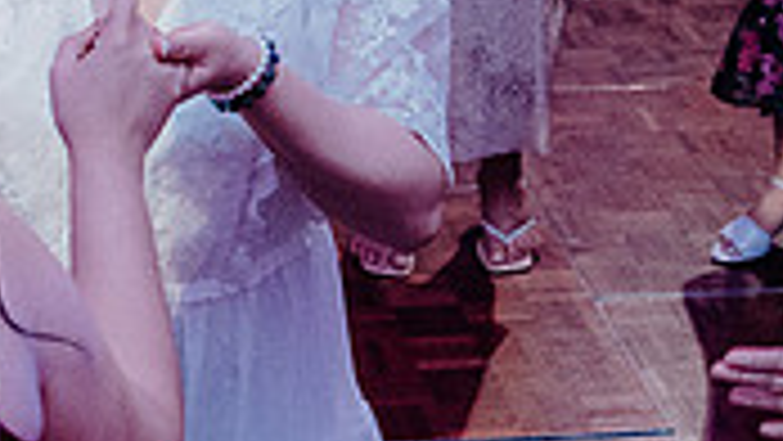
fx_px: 2617
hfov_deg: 16.7
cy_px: -20
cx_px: 45
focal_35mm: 126
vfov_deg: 9.6
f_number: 3.5
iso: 3200
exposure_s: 1/160
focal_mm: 24
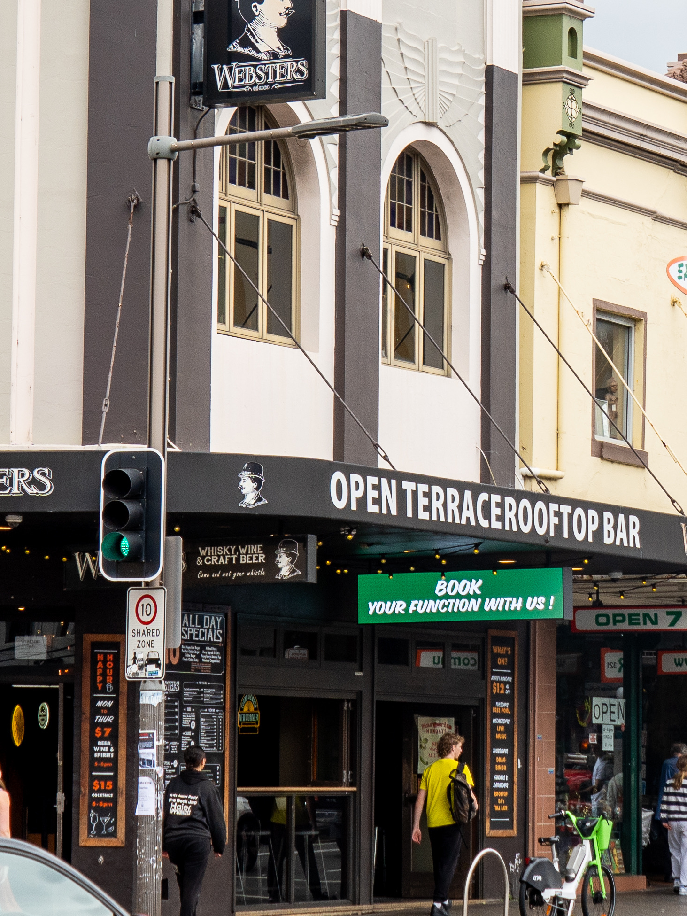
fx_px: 3757
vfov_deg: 13.9
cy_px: 319
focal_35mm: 142
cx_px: 356
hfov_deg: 10.4
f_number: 5
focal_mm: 32
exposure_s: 1/250
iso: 100
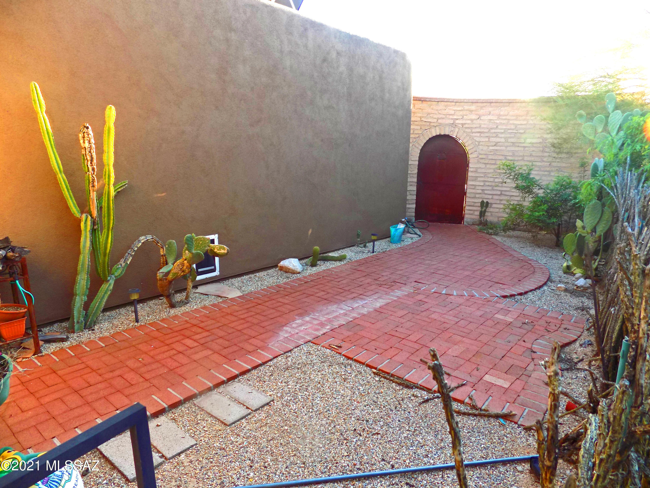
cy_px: 244
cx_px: 325
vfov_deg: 58.9
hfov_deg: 73.9
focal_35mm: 23
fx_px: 432
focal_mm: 4
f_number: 3.1
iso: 80
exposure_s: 1/80
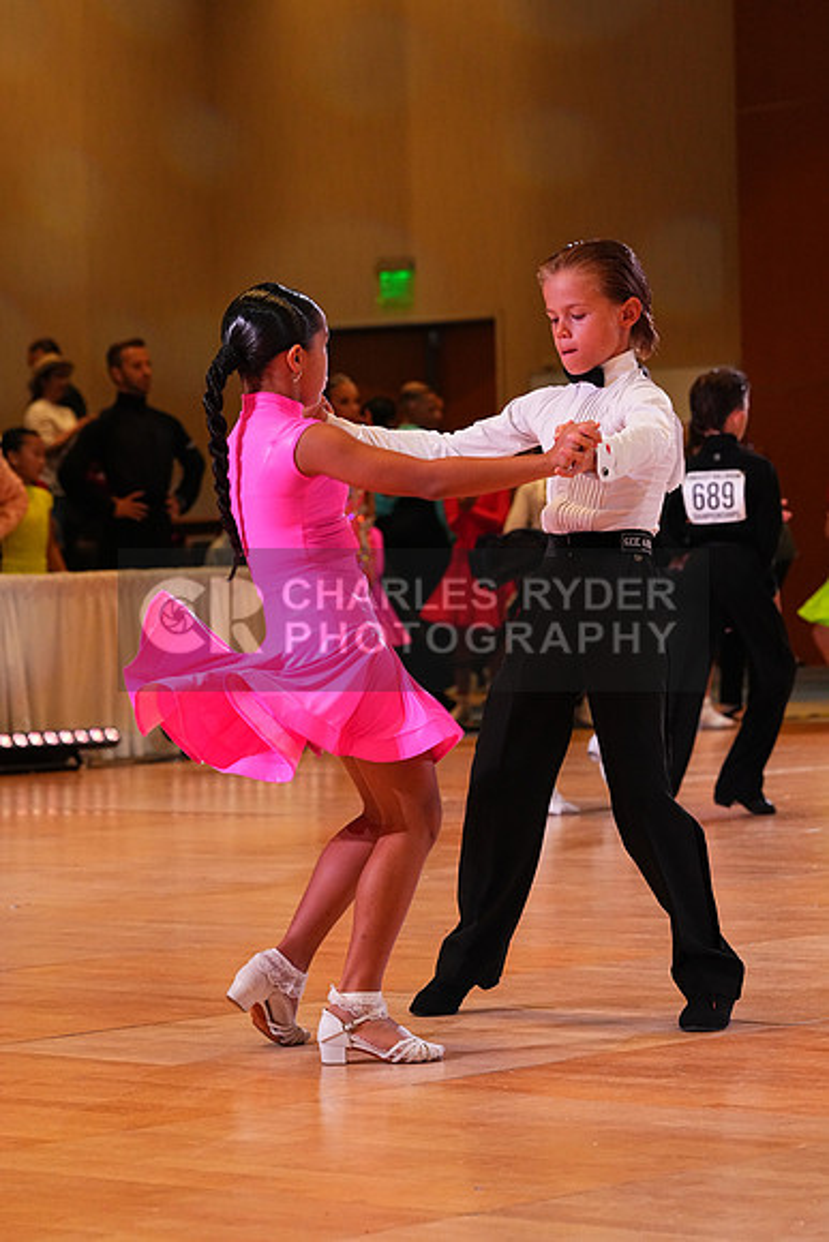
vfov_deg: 16.1
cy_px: 621
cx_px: 414
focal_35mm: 127
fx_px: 4384
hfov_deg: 10.8
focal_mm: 127
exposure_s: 1/320
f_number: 7.1
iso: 5000
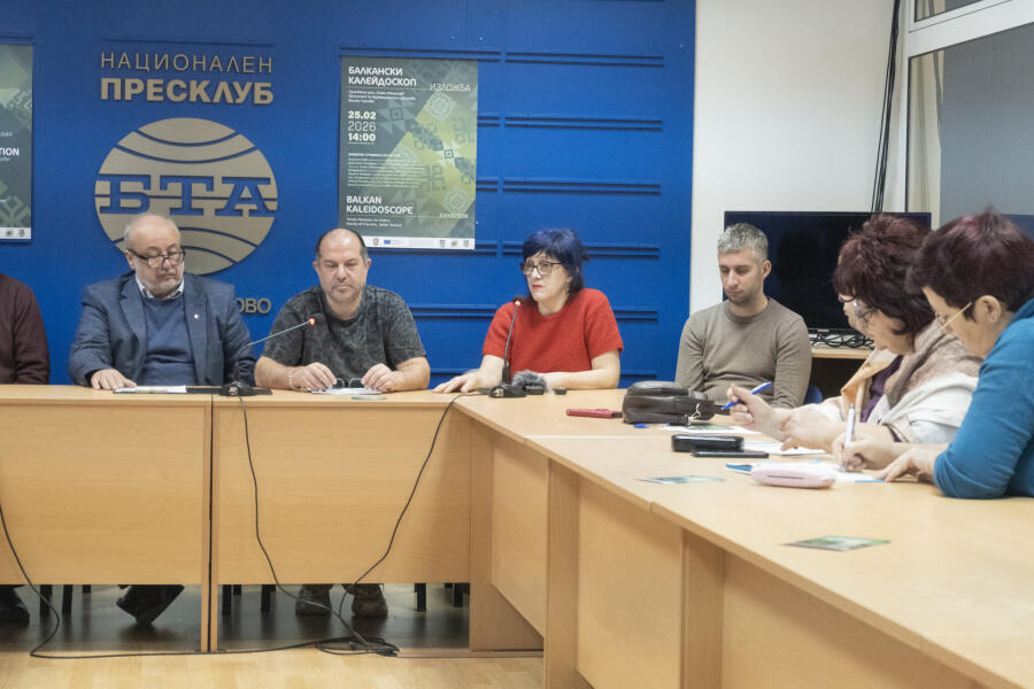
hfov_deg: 27.0
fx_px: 2154
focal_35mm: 75
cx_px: 517
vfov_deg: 18.2
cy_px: 344
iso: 5000
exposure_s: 1/60
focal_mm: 50
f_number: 6.3
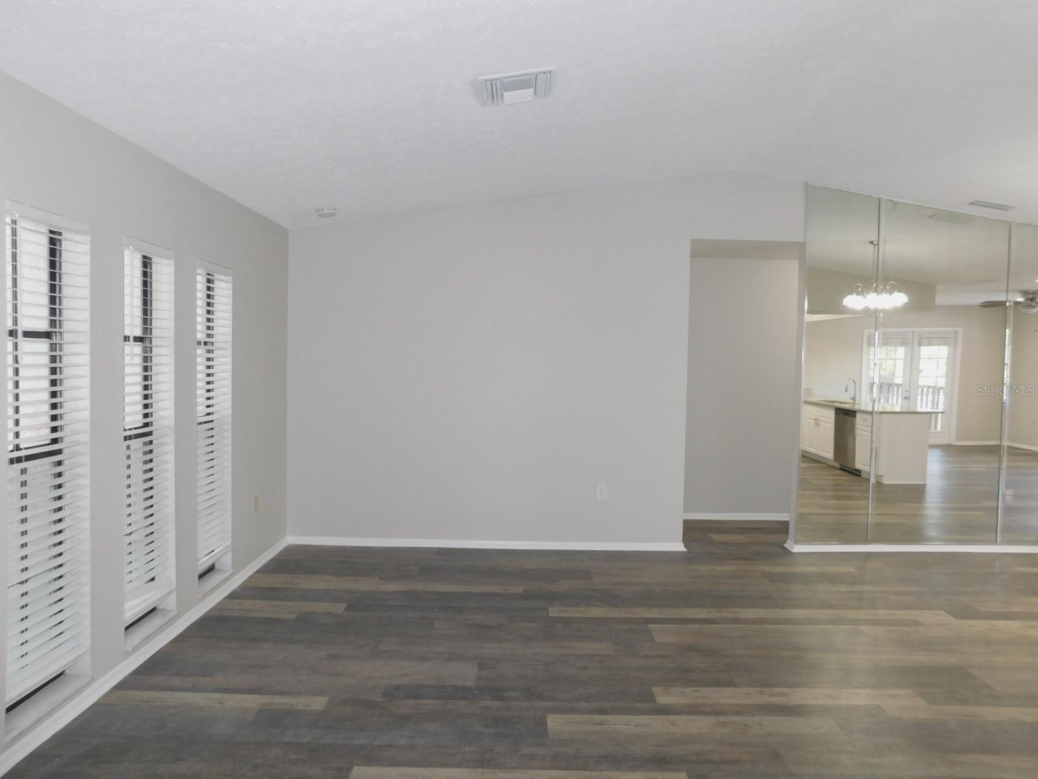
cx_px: 519
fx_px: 690
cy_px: 390
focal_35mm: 23
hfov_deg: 73.9
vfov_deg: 58.9
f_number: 3
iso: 200
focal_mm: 4
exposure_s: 1/30
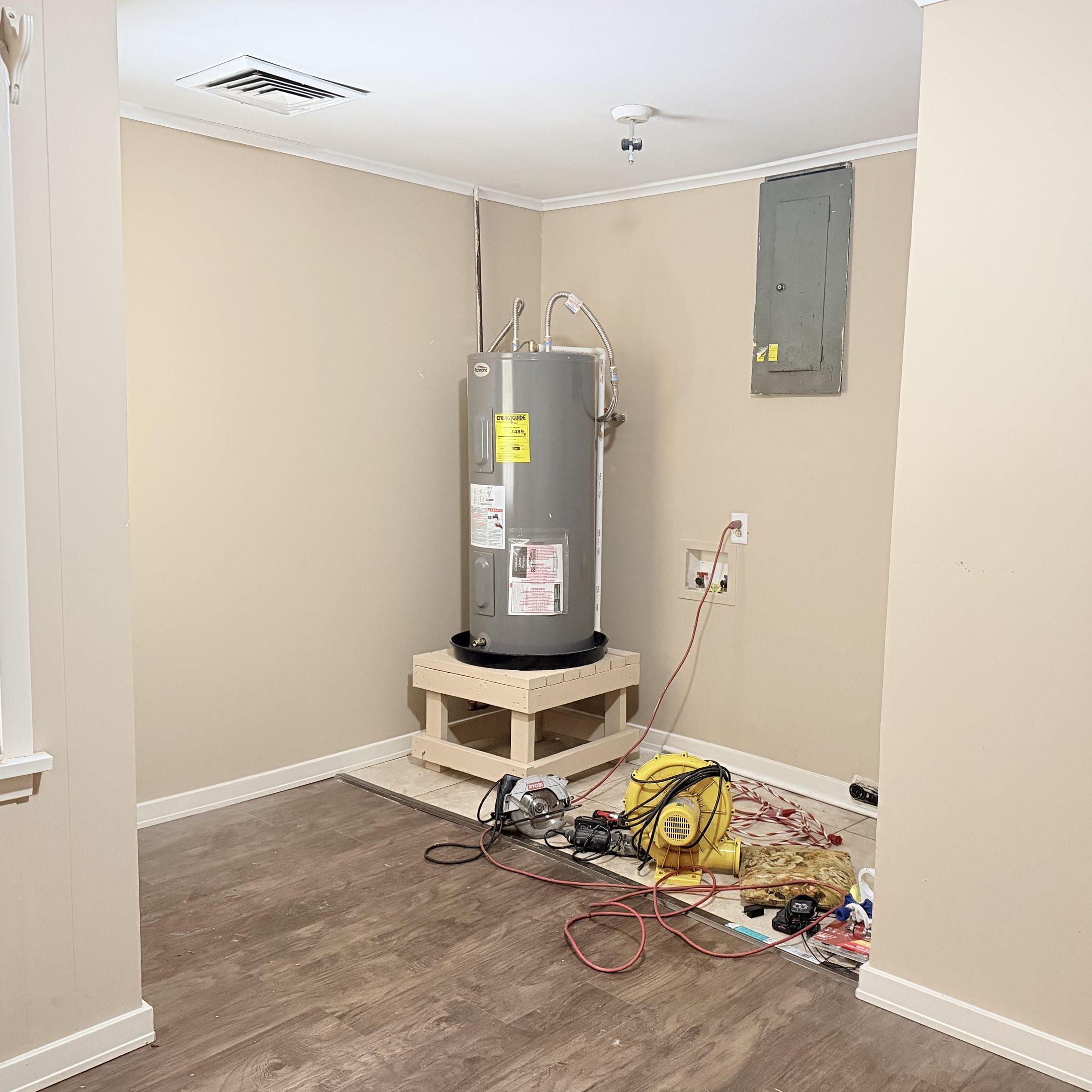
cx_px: 611
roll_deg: -0.7
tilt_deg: -6.1
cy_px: 531
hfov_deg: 53.9
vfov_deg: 54.0
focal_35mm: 30
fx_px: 1071
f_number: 1.78
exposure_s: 1/60
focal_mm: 6.76
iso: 500
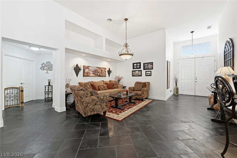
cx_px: 118
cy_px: 79
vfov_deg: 79.2
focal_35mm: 14
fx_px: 95
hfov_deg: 102.3
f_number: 10
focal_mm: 14.5
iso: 500
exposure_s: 1/50
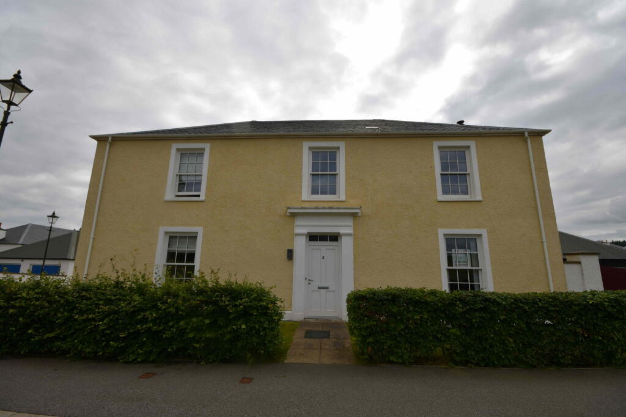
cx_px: 313
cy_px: 208
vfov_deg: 77.3
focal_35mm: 15
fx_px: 261
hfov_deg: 100.4
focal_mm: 10
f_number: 10
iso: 100
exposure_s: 1/250
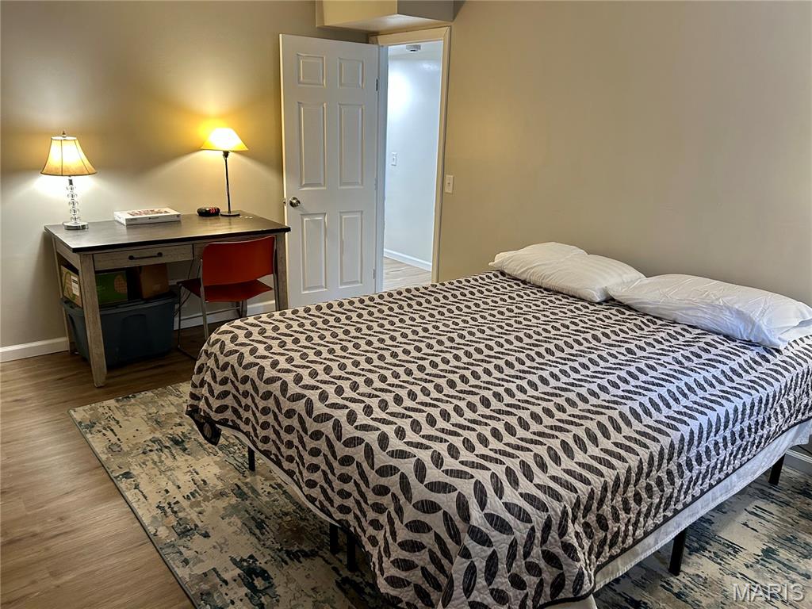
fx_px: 610
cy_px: 304
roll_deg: -2.2
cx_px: 406
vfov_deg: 53.1
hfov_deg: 67.3
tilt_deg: -16.8
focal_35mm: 26
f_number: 1.5
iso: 160
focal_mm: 5.7
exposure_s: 1/60
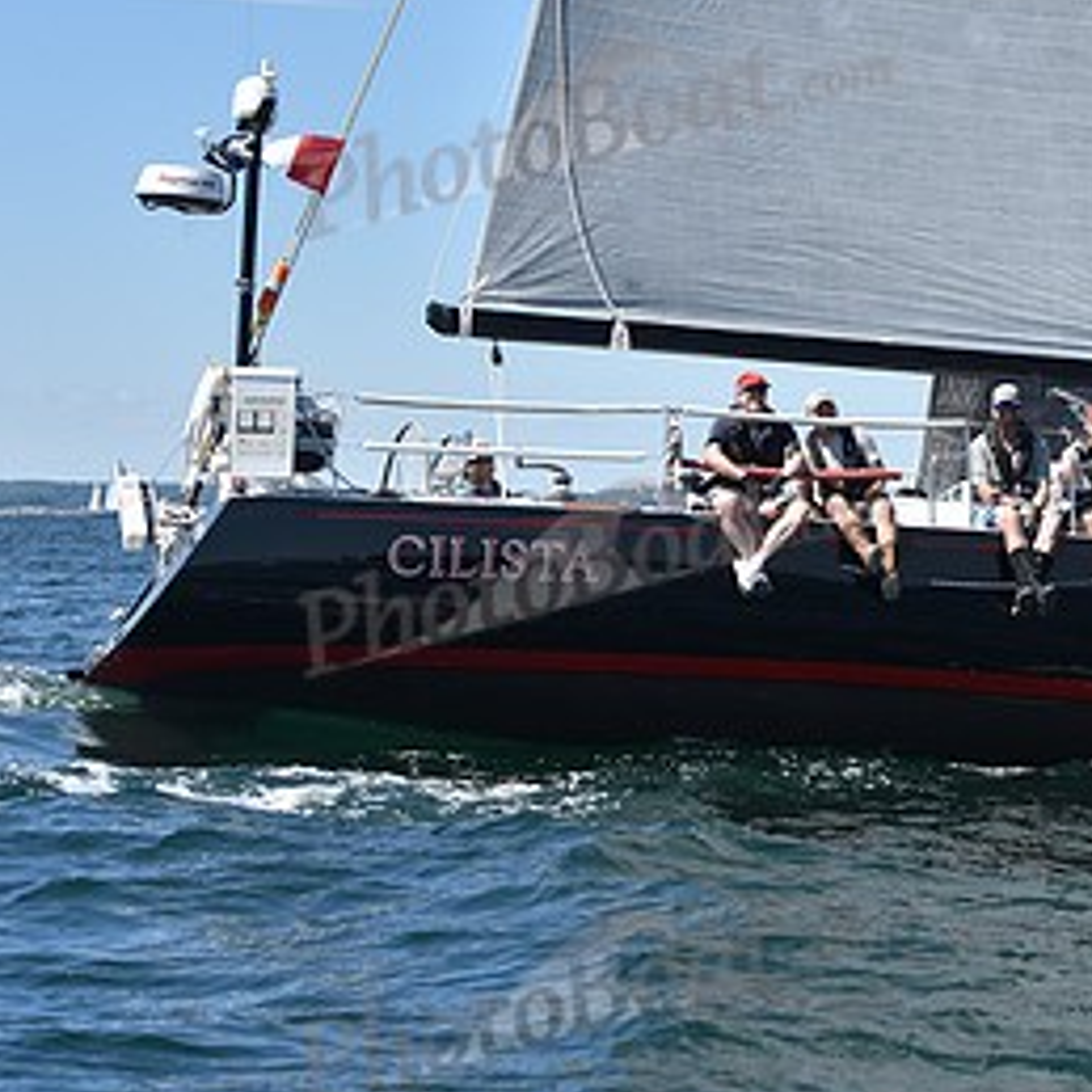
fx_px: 4747
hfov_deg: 12.9
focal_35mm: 133
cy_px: 289
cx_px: 1113
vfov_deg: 13.1
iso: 250
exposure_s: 1/1600
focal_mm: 70
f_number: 5.6
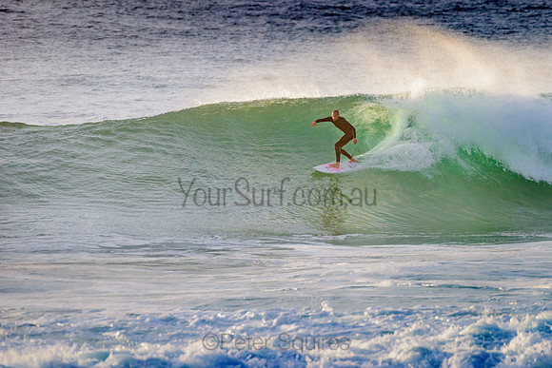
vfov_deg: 2.2
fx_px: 9398
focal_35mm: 613
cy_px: 143
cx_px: 338
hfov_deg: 3.4
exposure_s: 1/2000
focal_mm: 500
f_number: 5.6
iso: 400
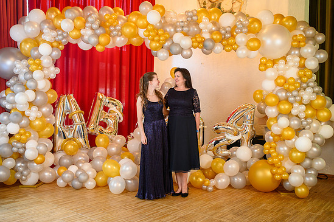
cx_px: 162
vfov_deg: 35.9
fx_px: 343
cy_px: 107
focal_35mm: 37
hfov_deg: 51.9
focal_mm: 35
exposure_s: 1/100
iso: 1250
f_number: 3.5
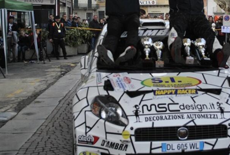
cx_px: 155
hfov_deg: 30.2
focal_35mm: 66
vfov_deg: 20.6
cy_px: 43
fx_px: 423
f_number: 4
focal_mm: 22
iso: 200
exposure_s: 1/500
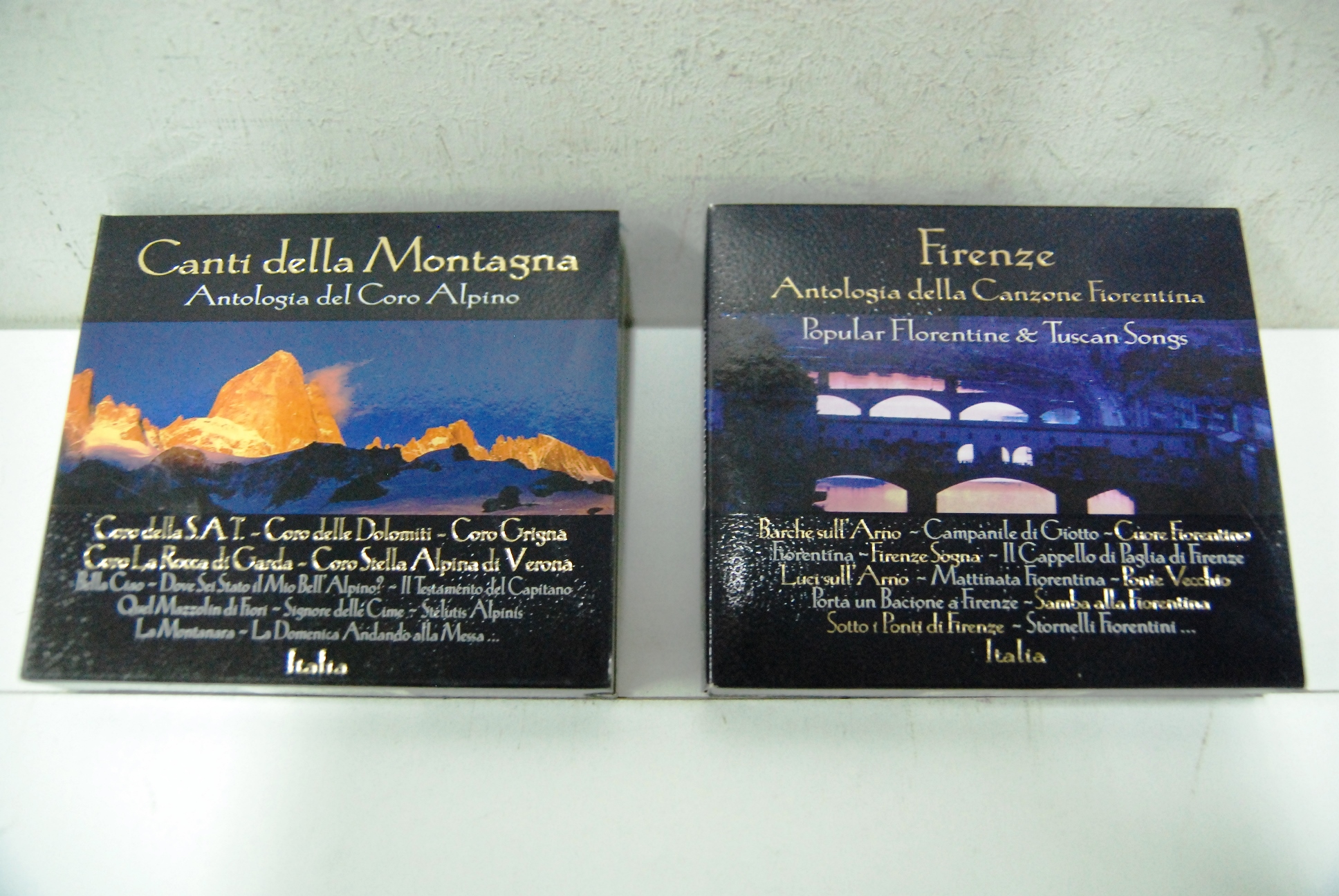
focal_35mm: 30
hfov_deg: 61.9
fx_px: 1117
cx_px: 670
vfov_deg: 43.7
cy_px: 448
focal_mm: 20
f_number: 2.8
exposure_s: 1/60
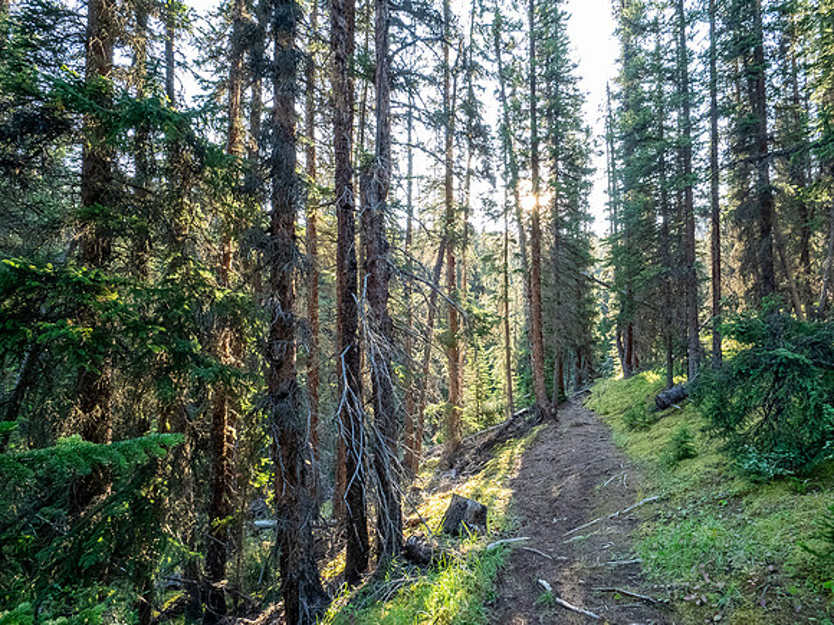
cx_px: 417
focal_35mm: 18
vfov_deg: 71.6
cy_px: 312
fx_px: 434
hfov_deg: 87.8
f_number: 11
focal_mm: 9
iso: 1600
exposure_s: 1/60
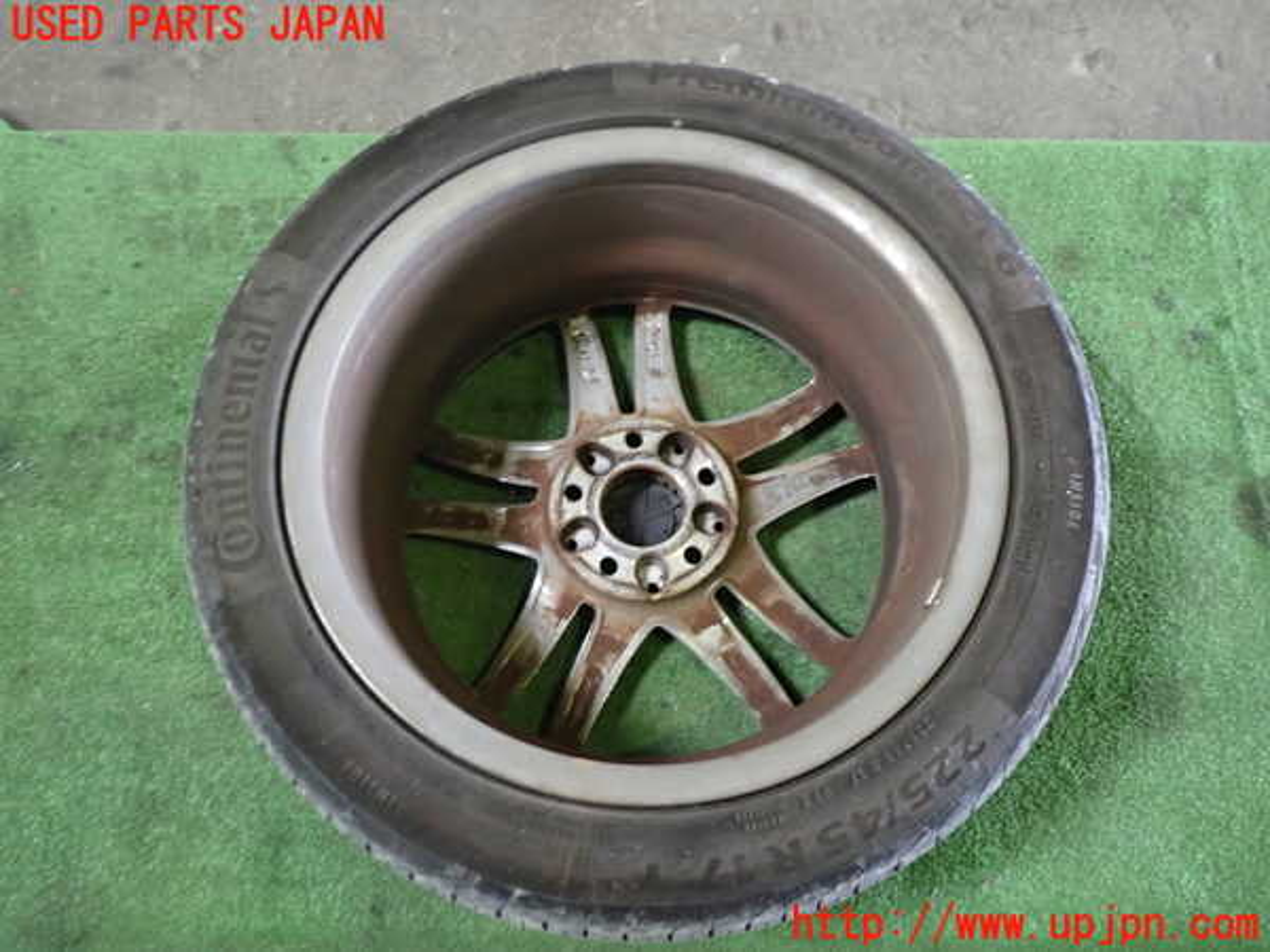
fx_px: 1101
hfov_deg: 60.0
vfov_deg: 46.8
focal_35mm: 30
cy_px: 476
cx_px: 635
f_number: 2.3
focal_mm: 5.4
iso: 400
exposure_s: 1/30
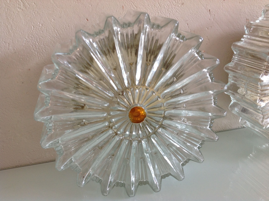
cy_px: 100
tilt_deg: -16.7
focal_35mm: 35
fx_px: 272
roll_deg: +5.6
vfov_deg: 40.6
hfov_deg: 52.7
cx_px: 134
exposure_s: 1/15
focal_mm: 4.28
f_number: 2.4
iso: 64
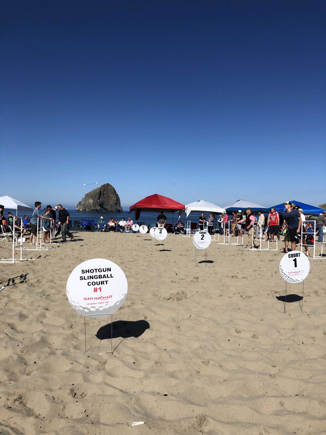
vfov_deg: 63.4
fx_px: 352
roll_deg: +0.0
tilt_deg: -0.4
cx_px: 163
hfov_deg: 49.7
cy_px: 218
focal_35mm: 28
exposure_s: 1/3745
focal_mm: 3.99
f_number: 1.8
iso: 20
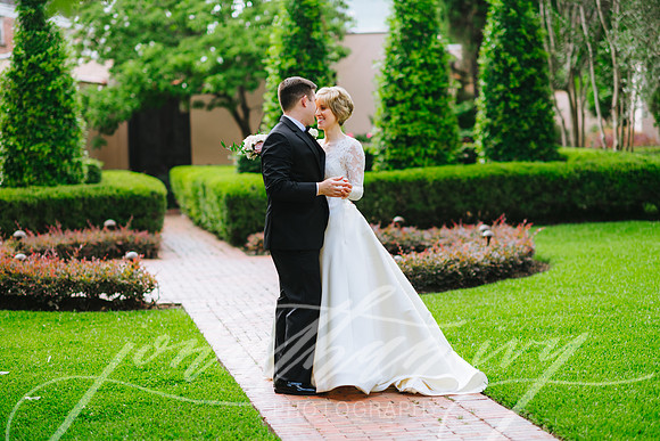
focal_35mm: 90
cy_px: 220
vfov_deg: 15.2
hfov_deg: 22.6
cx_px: 330
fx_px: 1655
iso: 100
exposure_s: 1/500
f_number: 2
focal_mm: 85
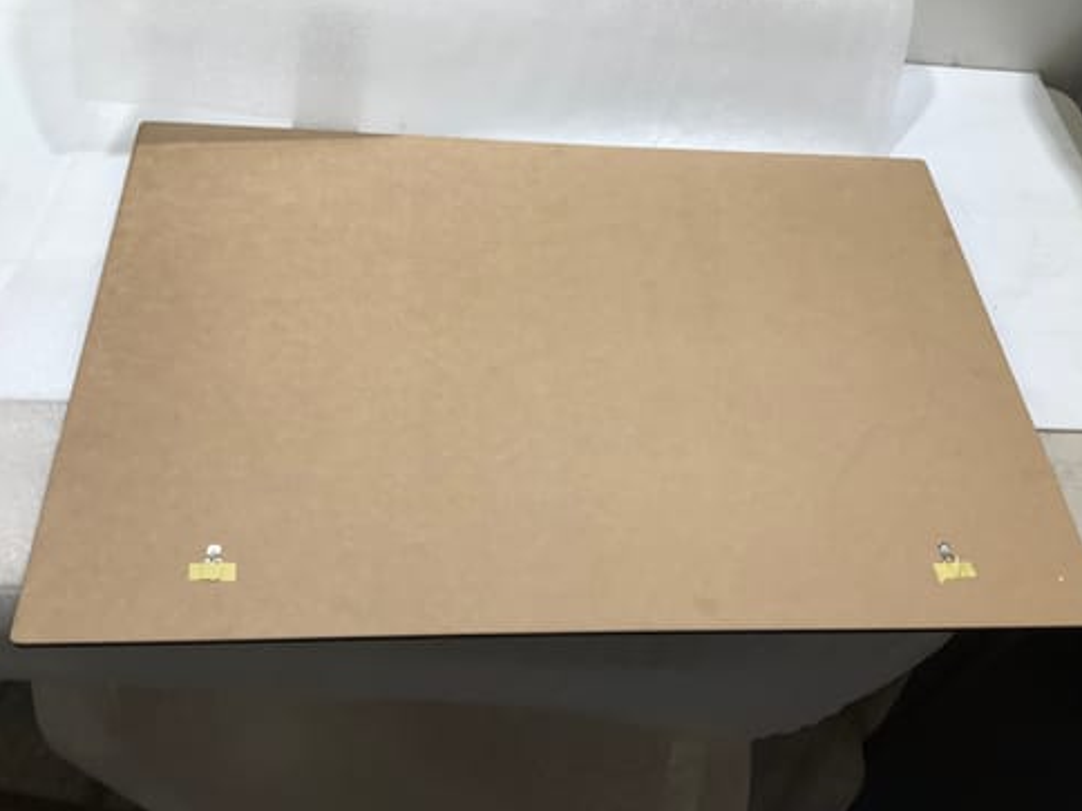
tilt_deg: -57.3
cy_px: 410
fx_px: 1000
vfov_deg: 44.2
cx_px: 554
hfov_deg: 56.8
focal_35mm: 32
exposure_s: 1/100
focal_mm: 3.3
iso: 64
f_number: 2.4
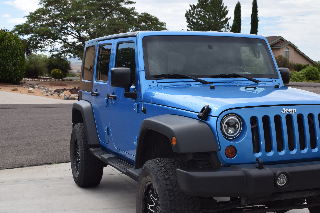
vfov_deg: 22.3
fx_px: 540
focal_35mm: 61
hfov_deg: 32.8
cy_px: 131
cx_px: 207
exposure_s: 1/200
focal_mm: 29
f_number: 9
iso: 100
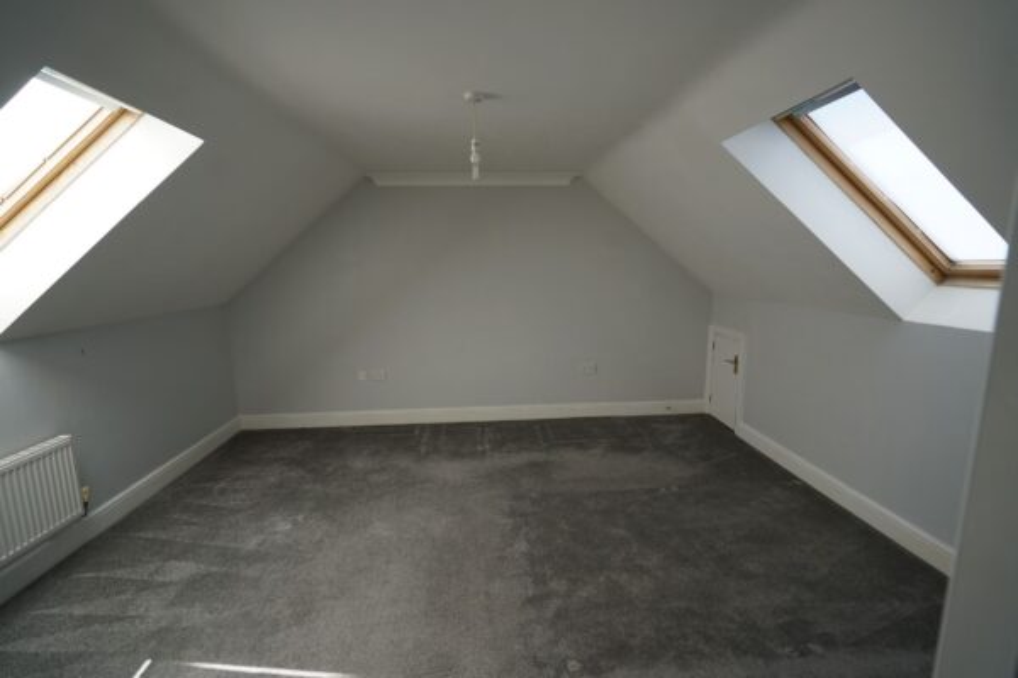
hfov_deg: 96.7
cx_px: 509
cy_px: 339
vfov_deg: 73.7
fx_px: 452
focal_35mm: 16
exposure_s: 1/160
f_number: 4
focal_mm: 16
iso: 320
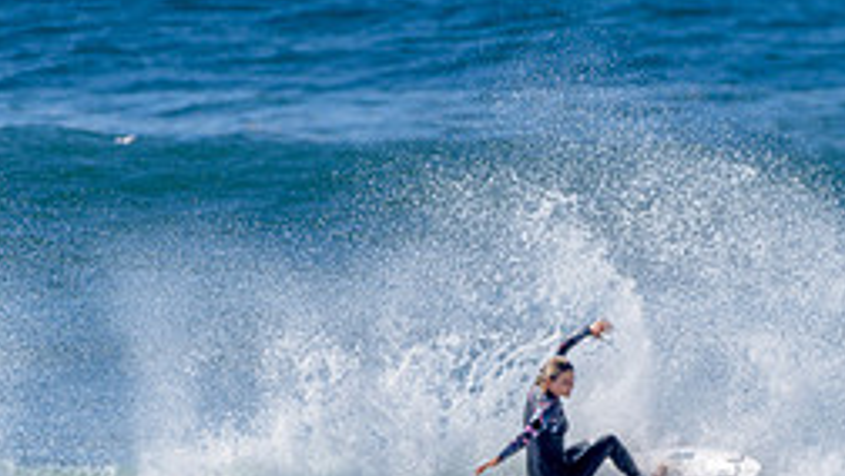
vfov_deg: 0.9
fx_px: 29902
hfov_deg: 1.6
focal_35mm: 1334
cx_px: 571
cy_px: 460
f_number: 5.6
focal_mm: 500
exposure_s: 1/2000
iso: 140
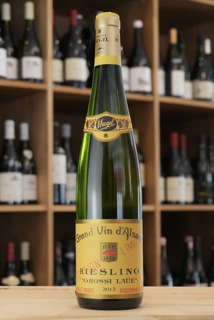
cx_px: 107
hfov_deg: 22.1
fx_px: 548
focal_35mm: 62
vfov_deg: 32.6
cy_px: 160
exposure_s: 1/160
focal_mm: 41
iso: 4000
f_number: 5.6
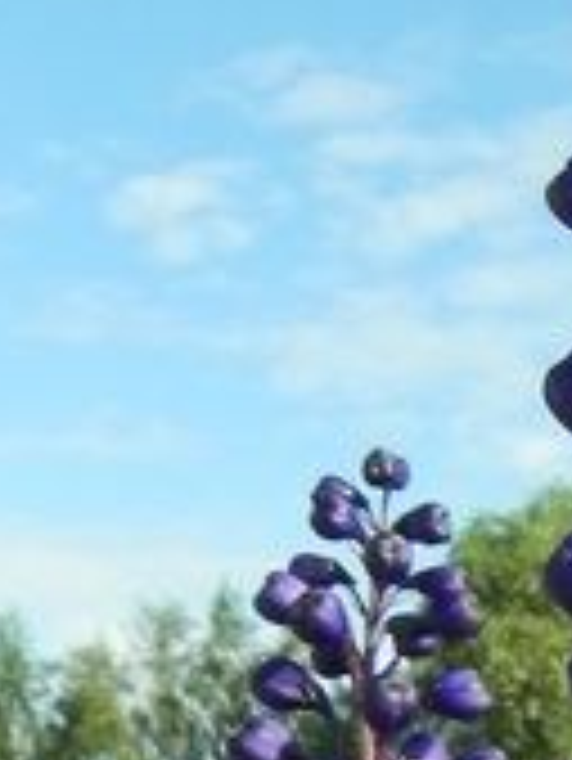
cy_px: 1327
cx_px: 1252
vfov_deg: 14.3
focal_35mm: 123
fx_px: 2707
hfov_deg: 10.7
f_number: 6.3
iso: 160
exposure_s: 1/318
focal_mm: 4.6
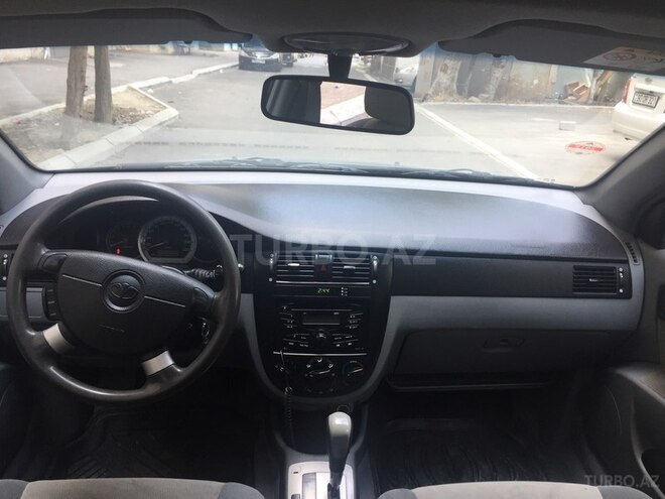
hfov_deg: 61.7
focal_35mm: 29
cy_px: 250
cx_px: 332
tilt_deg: -21.5
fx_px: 557
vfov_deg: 48.2
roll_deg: -5.9
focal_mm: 4.15
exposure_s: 1/50
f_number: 2.2
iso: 32
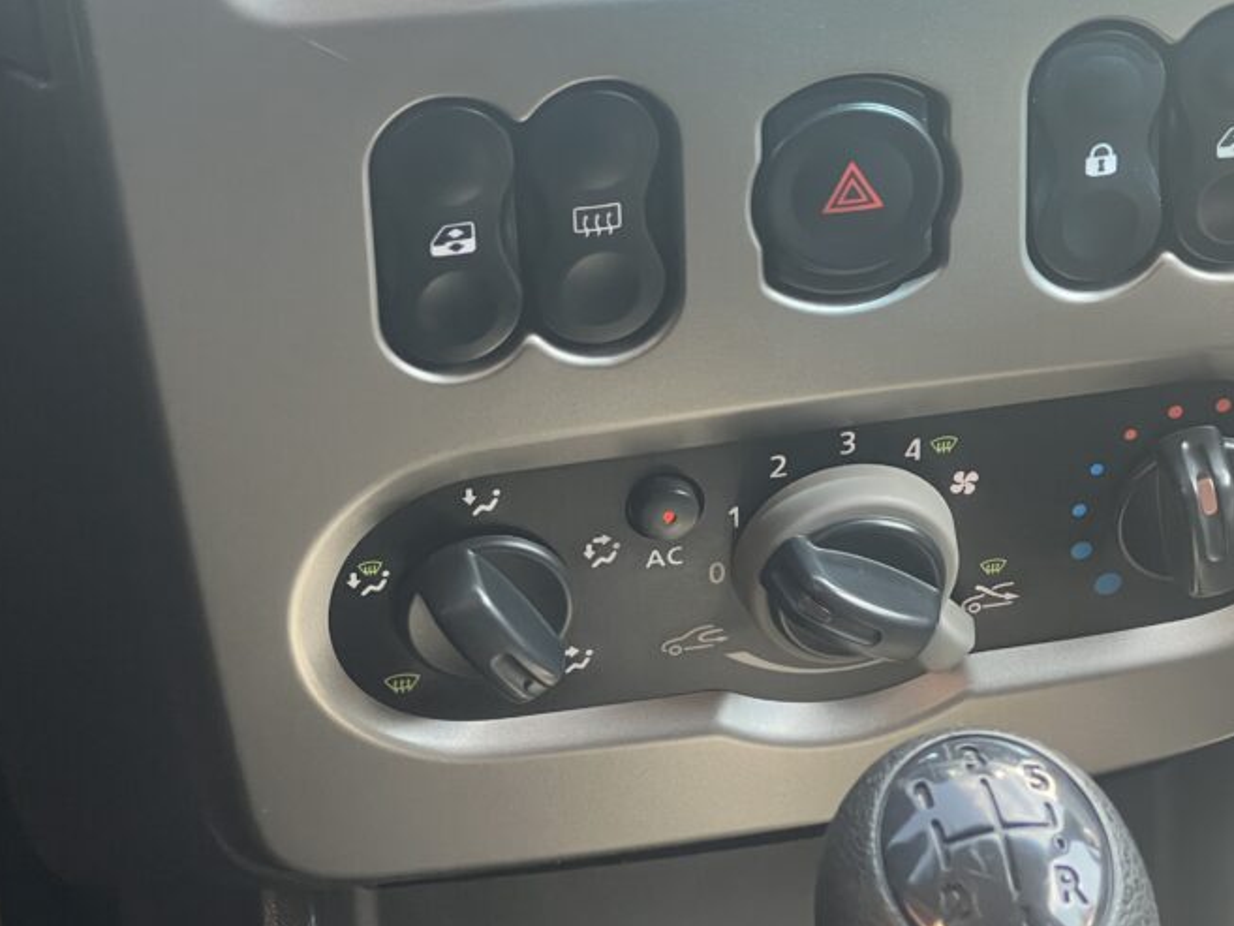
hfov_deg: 16.4
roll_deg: +2.4
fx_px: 4279
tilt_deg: -29.0
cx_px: 798
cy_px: 359
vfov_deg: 12.3
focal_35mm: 120
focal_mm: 9
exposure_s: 1/72
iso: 200
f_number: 2.8
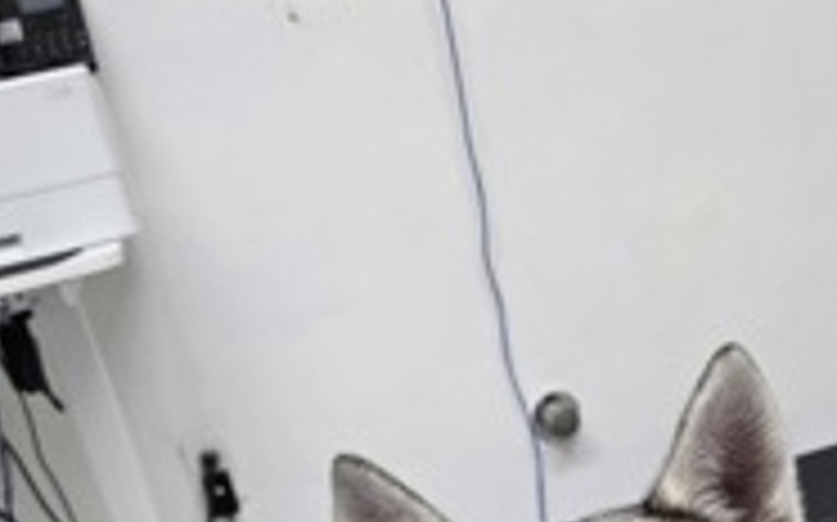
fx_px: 1254
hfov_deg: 36.4
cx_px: 574
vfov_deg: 21.9
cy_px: 612
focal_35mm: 55
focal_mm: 5.4
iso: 250
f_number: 1.8
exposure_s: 1/120
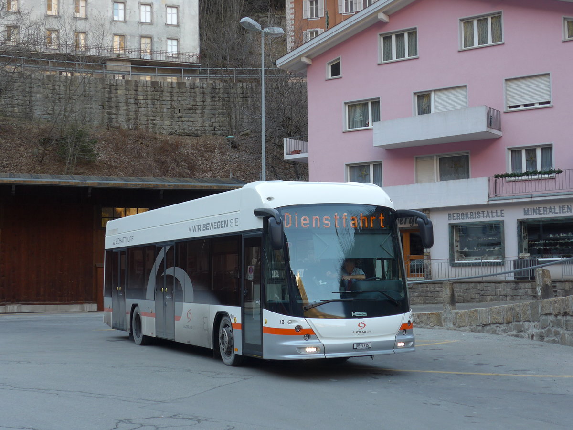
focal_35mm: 55
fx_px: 910
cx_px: 286
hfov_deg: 34.9
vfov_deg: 26.6
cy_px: 215
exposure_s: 1/60
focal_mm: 11.3
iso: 100
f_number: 3.4
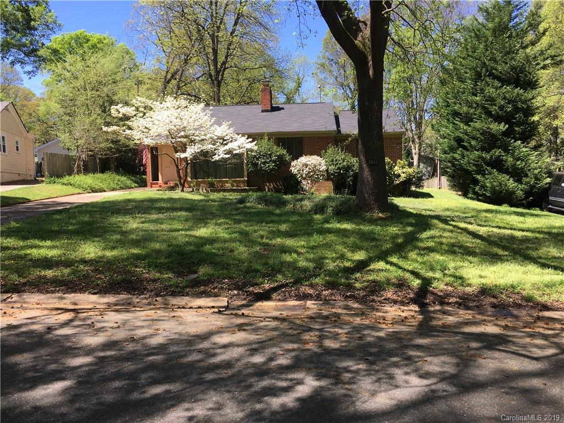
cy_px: 212
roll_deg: +2.1
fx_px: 472
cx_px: 282
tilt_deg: -3.3
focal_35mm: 29
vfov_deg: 48.2
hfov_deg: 61.7
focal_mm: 4.15
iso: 25
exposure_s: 1/527
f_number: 2.2
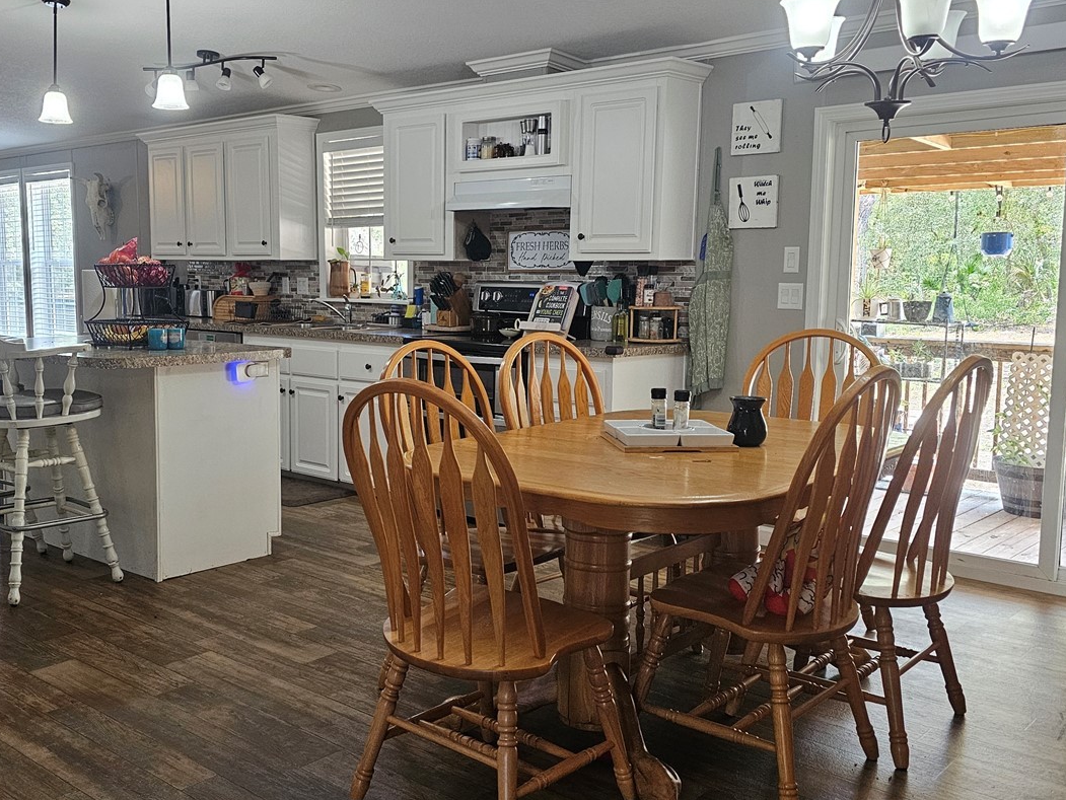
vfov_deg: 40.7
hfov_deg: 52.0
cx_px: 397
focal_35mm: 35
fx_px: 1078
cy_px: 405
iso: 320
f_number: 1.7
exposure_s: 1/120
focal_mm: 6.3
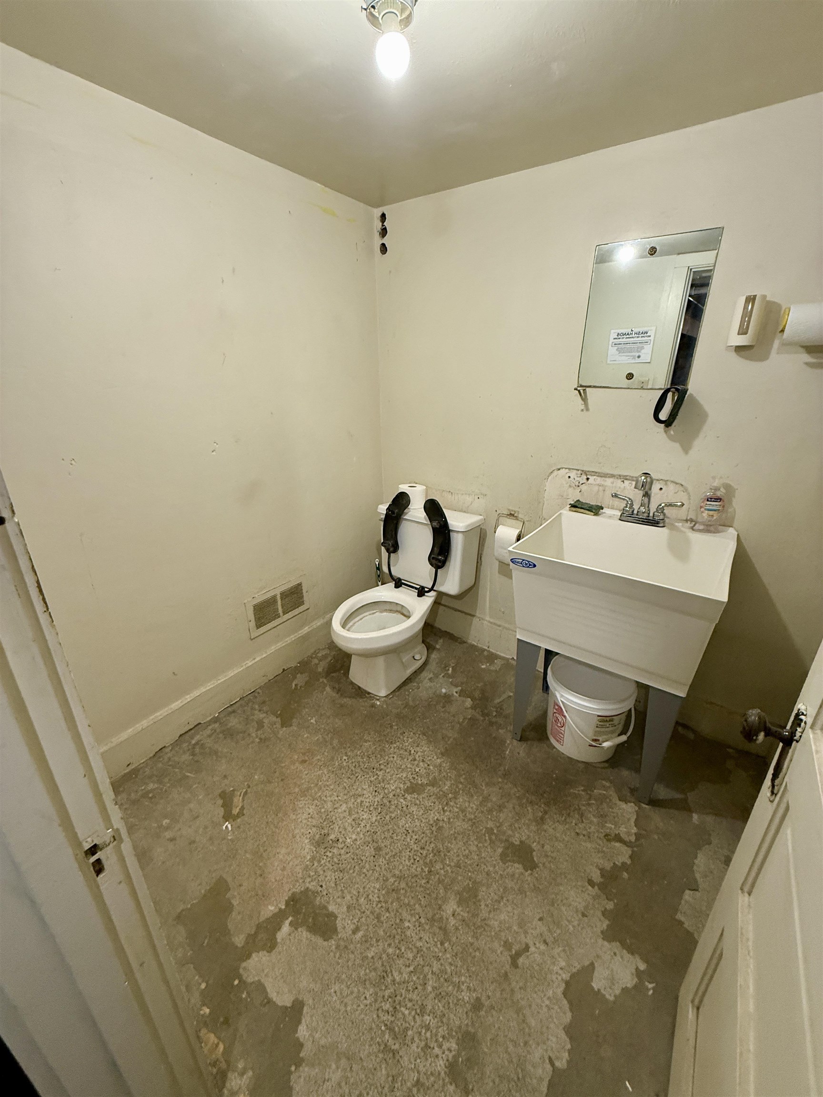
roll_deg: +0.0
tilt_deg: -21.2
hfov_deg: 85.7
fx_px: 444
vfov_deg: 102.1
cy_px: 548
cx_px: 412
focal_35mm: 14
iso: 320
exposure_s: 1/60
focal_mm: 2.22
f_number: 2.2
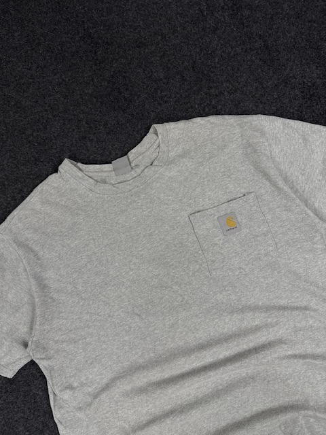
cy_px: 218
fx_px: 301
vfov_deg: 71.6
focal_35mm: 24
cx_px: 163
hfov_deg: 56.8
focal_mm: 6.76
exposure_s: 1/134
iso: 50
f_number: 1.78
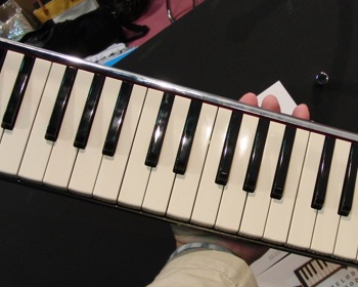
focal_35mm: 66
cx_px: 263
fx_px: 699
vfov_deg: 23.1
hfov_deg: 28.3
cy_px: 140
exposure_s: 1/80
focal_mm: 6.42
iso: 250
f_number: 3.6
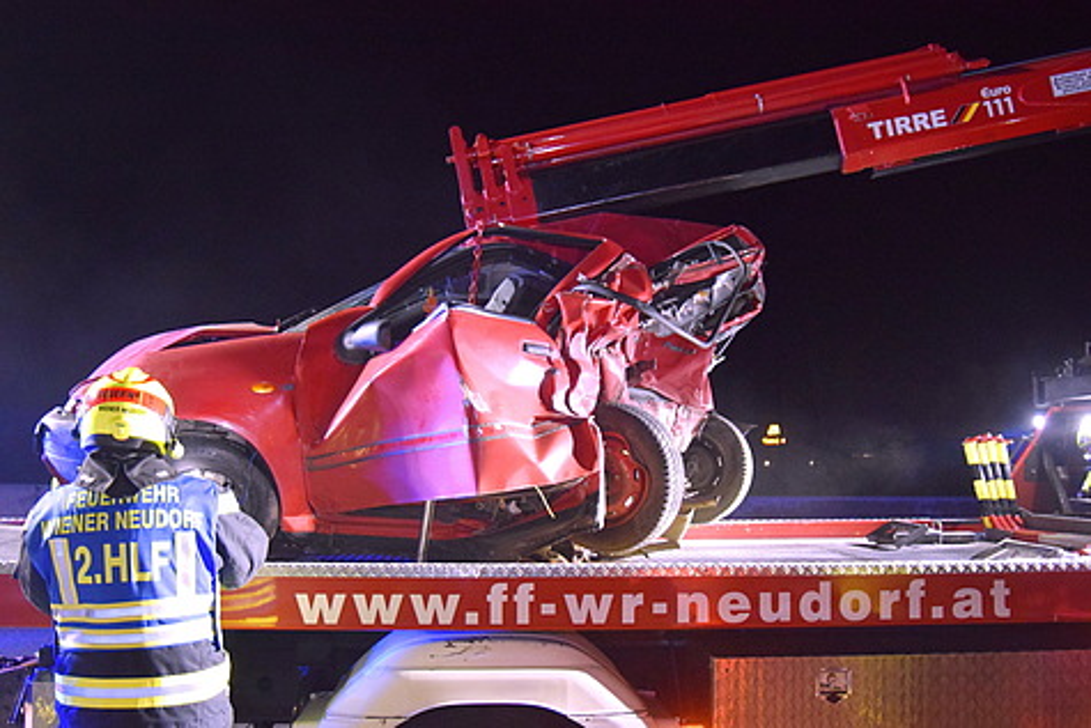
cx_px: 546
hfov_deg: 53.1
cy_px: 364
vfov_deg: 36.9
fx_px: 1091
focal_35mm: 36
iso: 3200
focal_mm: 24
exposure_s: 1/60
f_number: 3.5
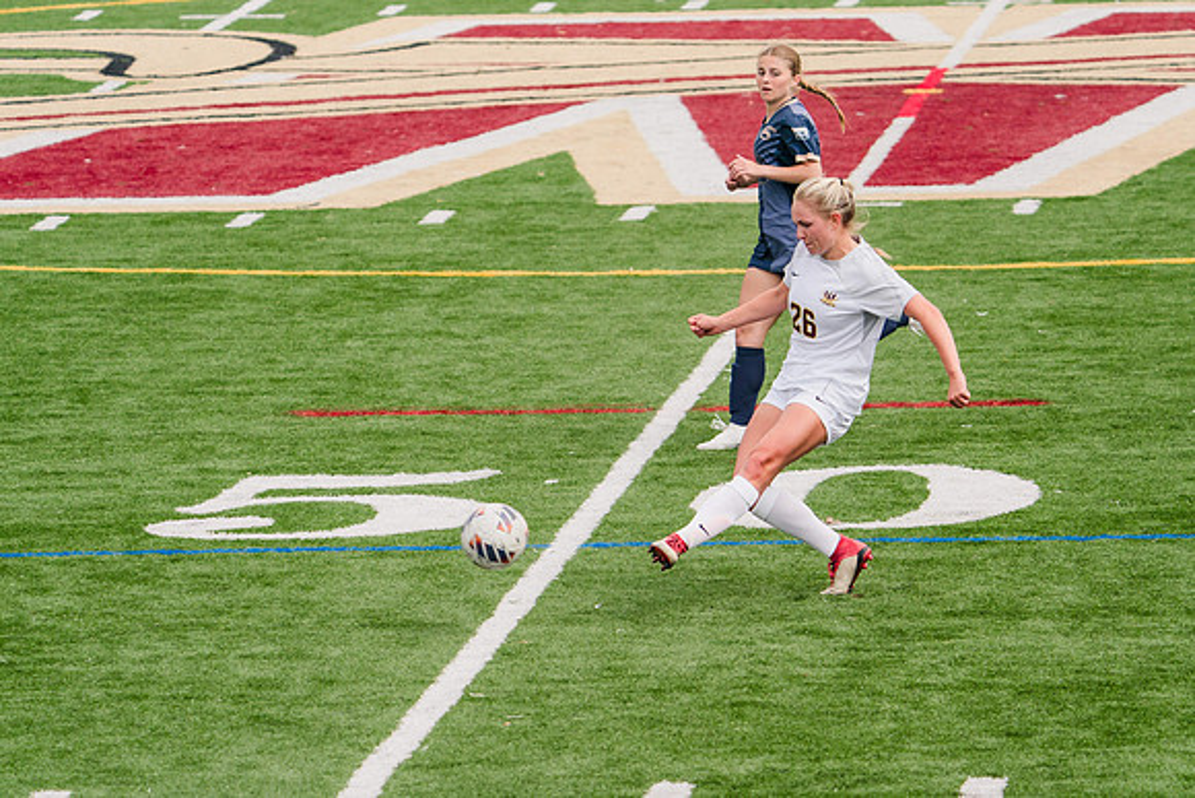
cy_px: 423
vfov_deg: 4.8
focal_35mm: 286
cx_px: 702
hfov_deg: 7.2
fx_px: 9502
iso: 400
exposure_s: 1/1600
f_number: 5.6
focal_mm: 232
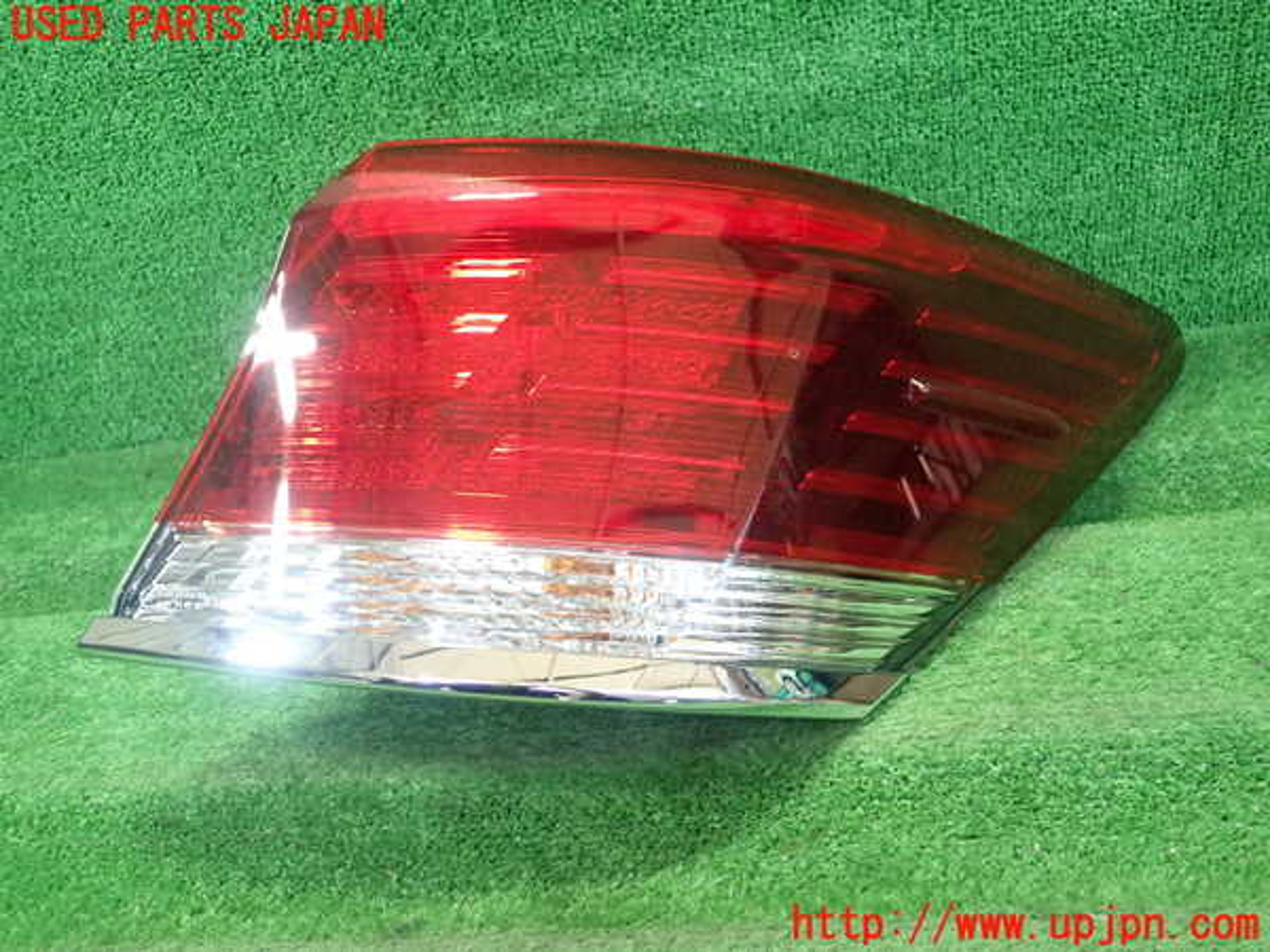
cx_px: 635
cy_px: 476
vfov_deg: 46.8
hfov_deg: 60.0
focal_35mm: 30
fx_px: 1101
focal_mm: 5.5
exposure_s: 1/125
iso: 500
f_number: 2.3
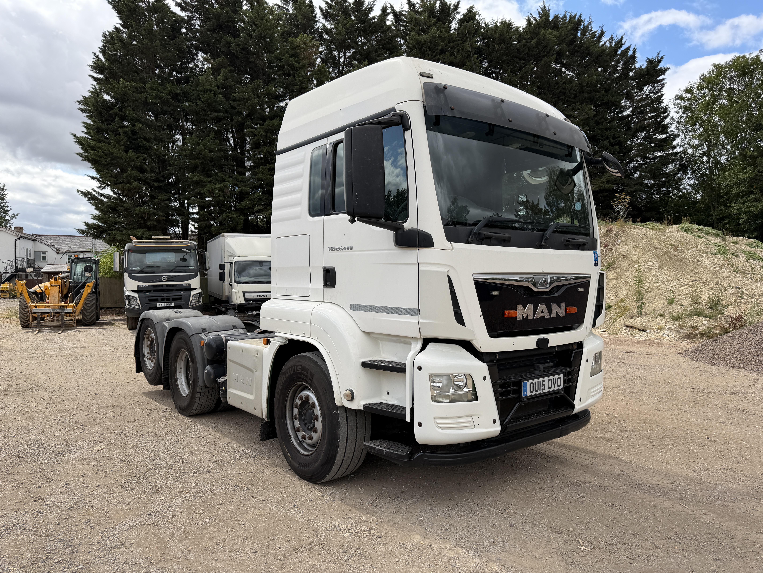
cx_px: 382
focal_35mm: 24
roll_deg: +0.1
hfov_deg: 71.6
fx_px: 529
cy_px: 286
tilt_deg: -1.7
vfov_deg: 56.8
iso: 80
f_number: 1.78
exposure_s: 1/3425
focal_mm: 6.76
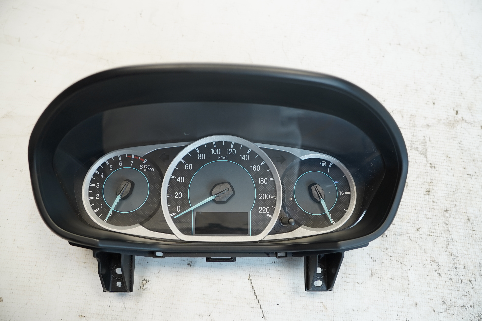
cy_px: 160
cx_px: 241
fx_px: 321
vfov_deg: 53.1
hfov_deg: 73.7
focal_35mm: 24
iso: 320
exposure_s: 1/60
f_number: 4
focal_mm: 16
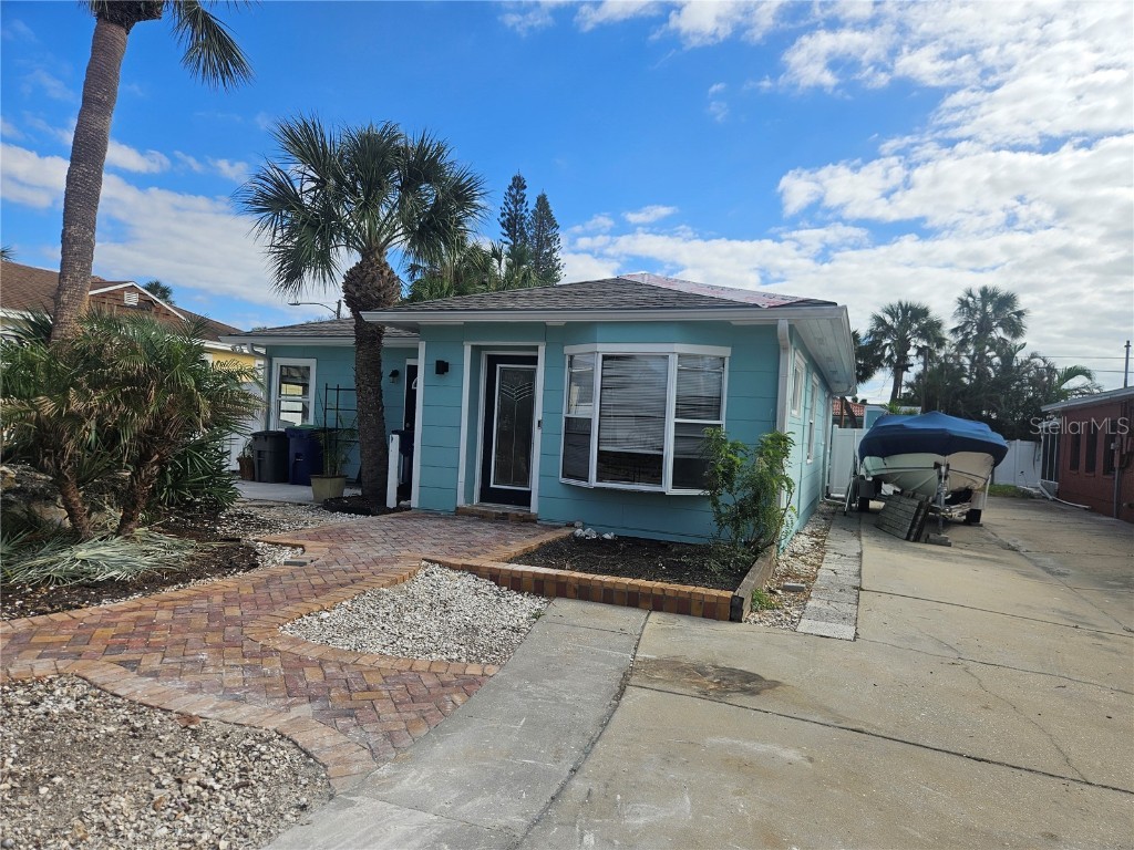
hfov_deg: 73.9
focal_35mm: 23
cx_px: 567
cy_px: 425
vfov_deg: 58.9
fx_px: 753
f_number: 1.8
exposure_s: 1/2517
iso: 25
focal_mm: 5.4
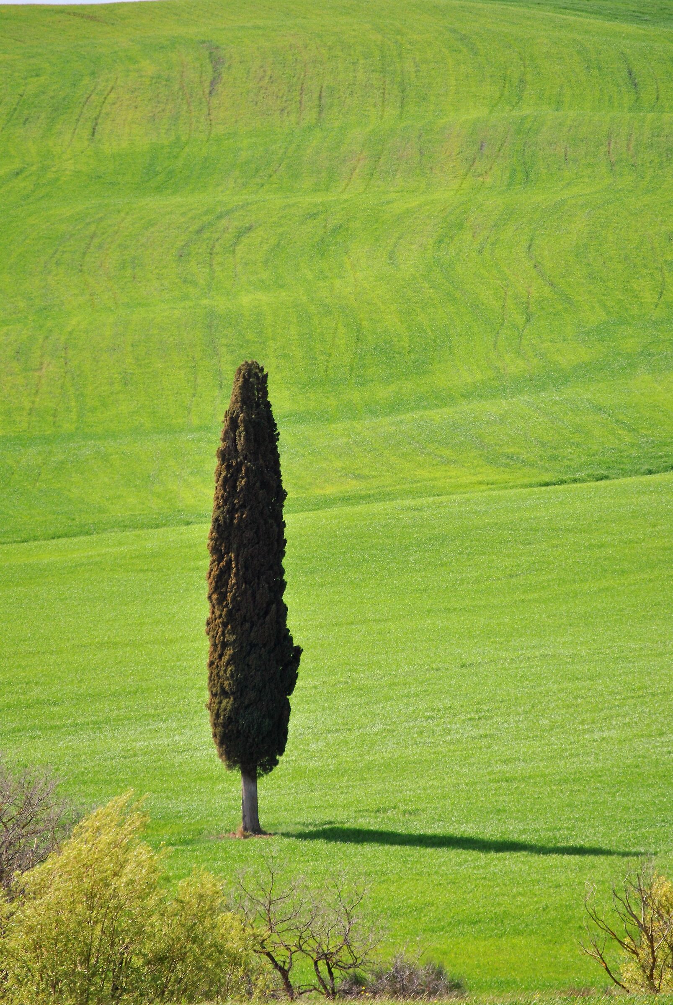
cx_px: 336
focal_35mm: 300
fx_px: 8386
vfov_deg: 6.9
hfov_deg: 4.6
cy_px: 502
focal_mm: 200
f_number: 5.6
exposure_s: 1/640
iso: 200
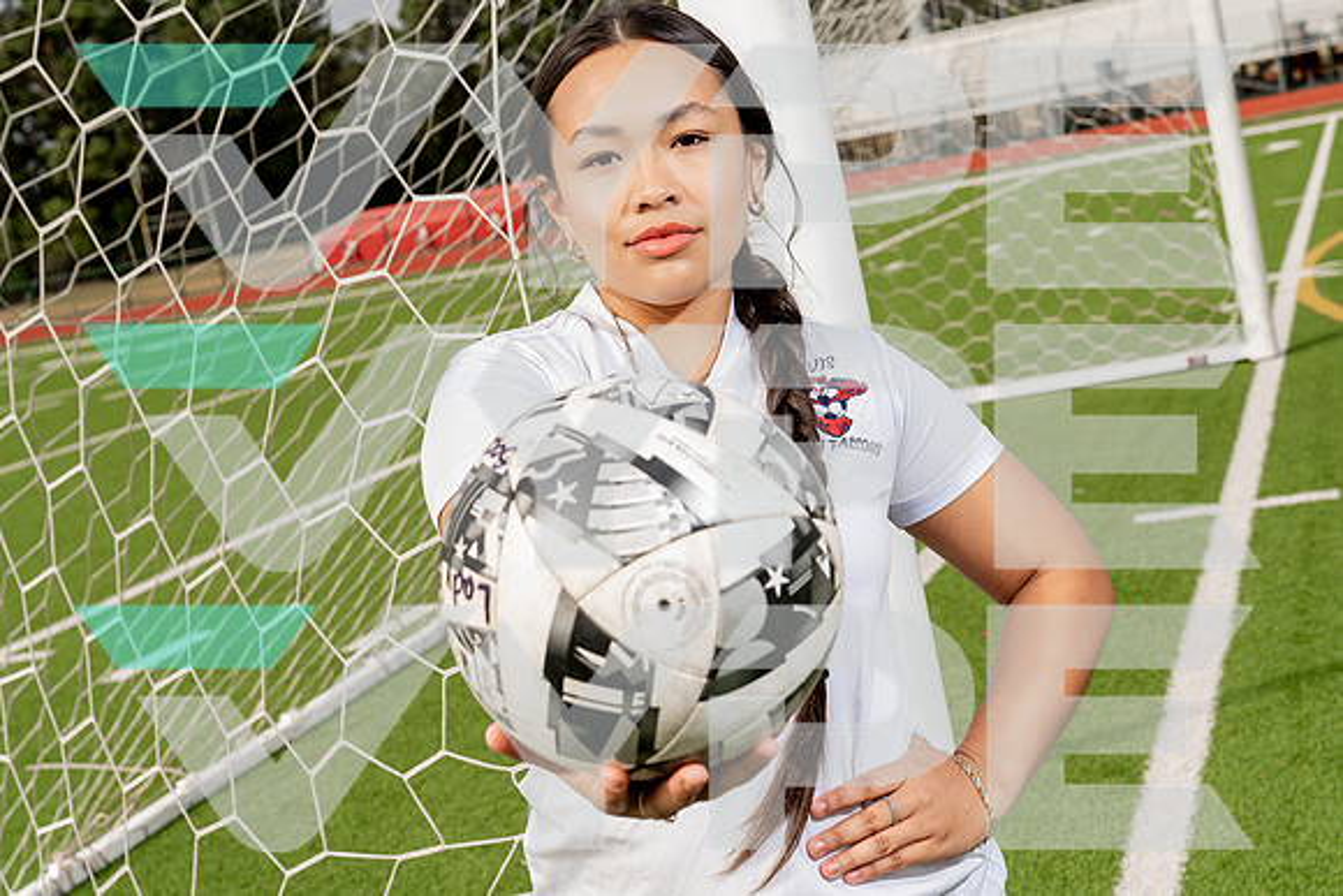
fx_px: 2044
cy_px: 448
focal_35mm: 55
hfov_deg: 36.4
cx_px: 672
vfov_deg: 24.7
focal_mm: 52
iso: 125
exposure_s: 1/250
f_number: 8
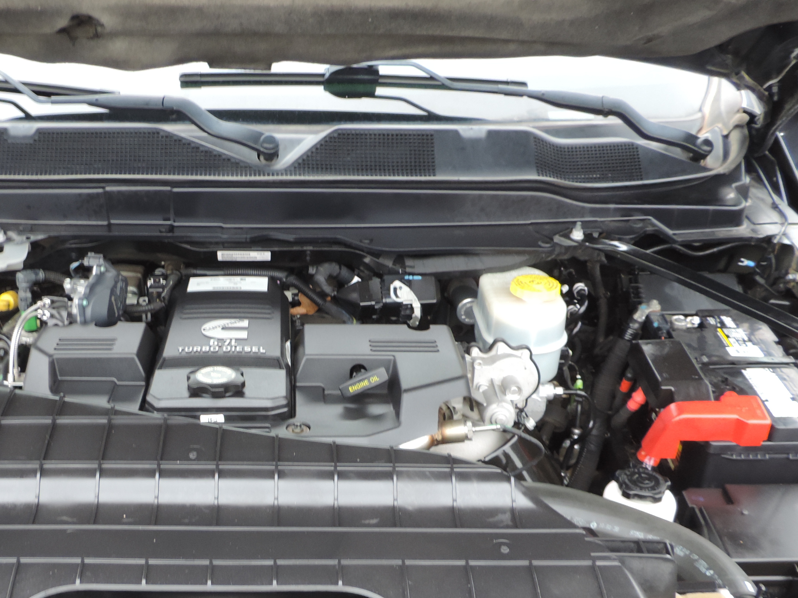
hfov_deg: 43.5
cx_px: 292
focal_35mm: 43
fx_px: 991
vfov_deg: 33.2
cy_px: 410
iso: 110
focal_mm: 4.3
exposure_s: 1/30
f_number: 3
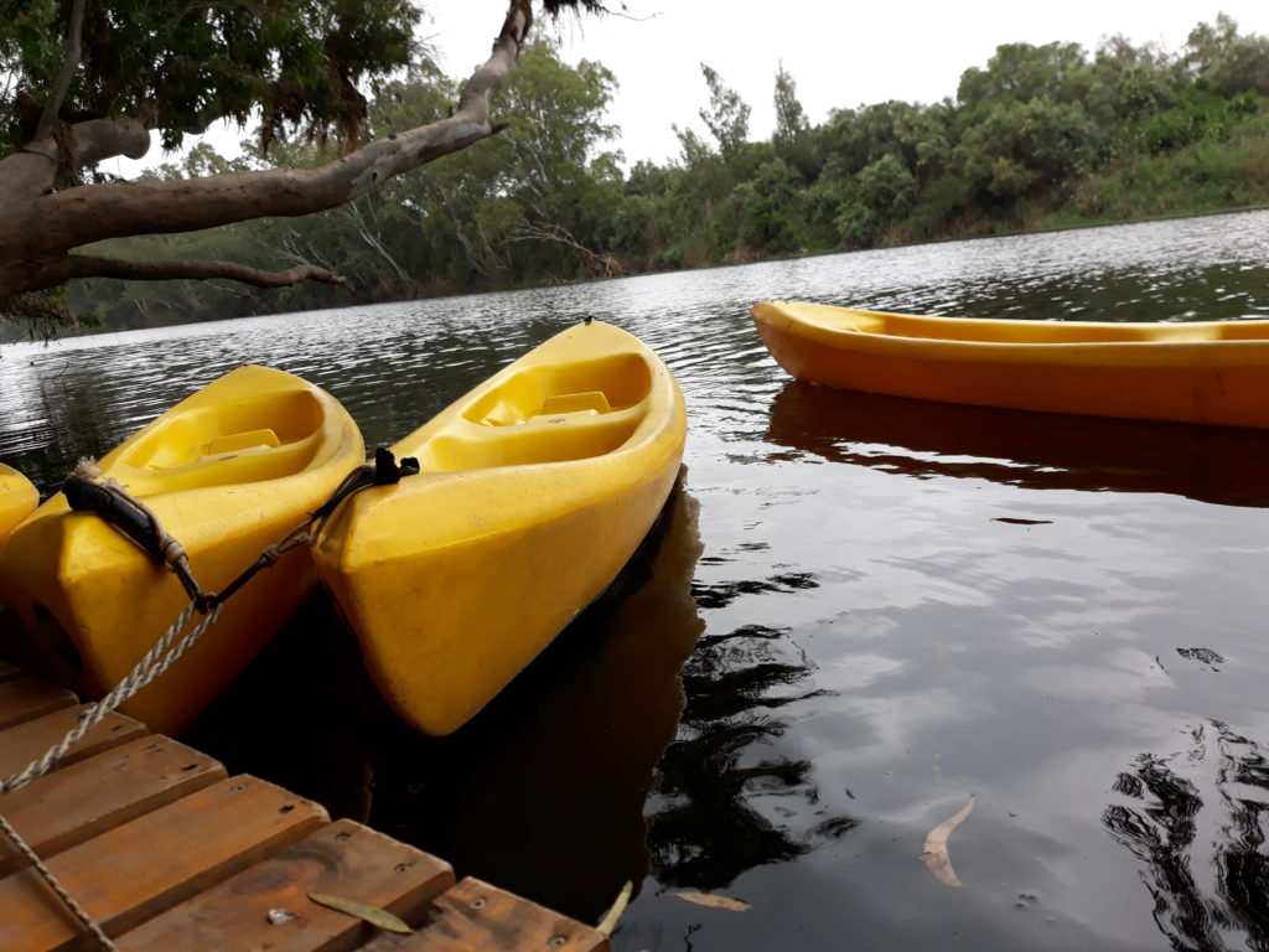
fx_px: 990
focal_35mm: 27
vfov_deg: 51.4
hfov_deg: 65.3
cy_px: 476
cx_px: 634
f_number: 1.7
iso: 40
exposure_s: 1/508
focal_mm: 3.71
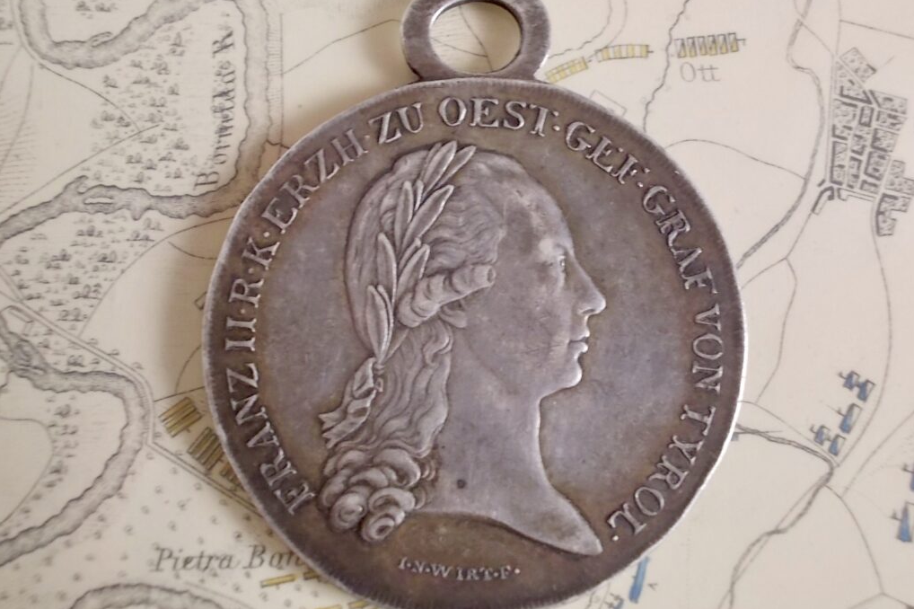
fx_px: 1142
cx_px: 456
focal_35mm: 45
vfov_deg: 29.8
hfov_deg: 43.6
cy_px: 296
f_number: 3.3
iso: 200
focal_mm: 6.1
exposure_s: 1/15
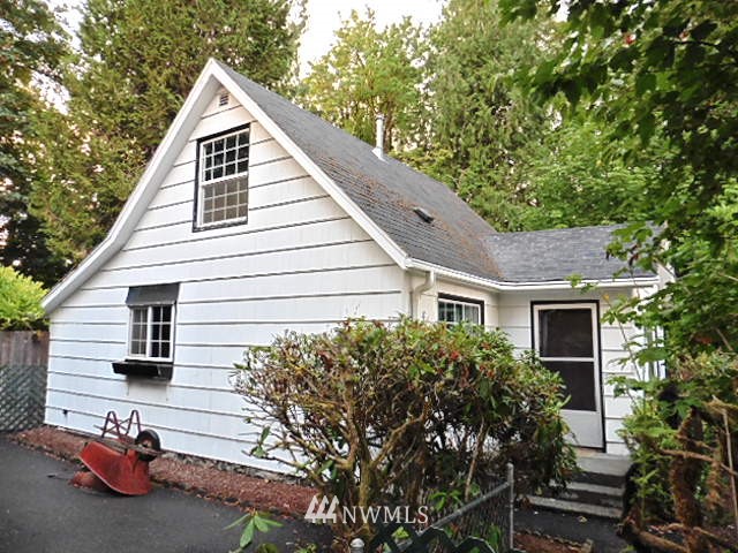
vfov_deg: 56.8
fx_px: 512
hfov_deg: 71.6
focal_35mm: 24
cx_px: 369
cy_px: 276
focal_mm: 4.3
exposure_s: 1/25
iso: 400
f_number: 3.3
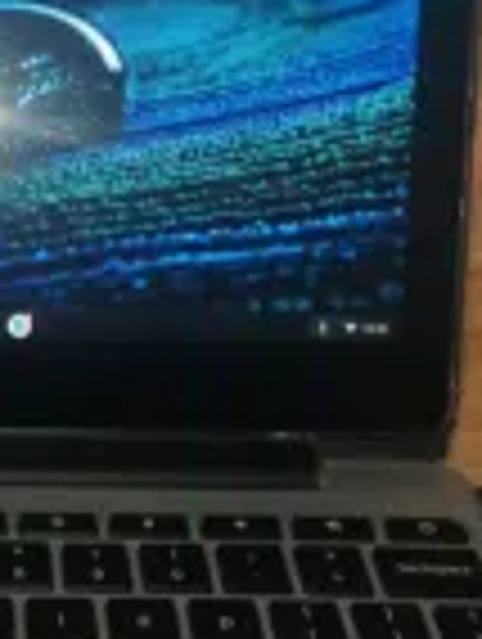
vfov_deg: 26.6
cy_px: 306
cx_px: -68
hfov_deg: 19.3
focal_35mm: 73
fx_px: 1351
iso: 200
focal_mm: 5.3
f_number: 1.8
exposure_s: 1/33.3
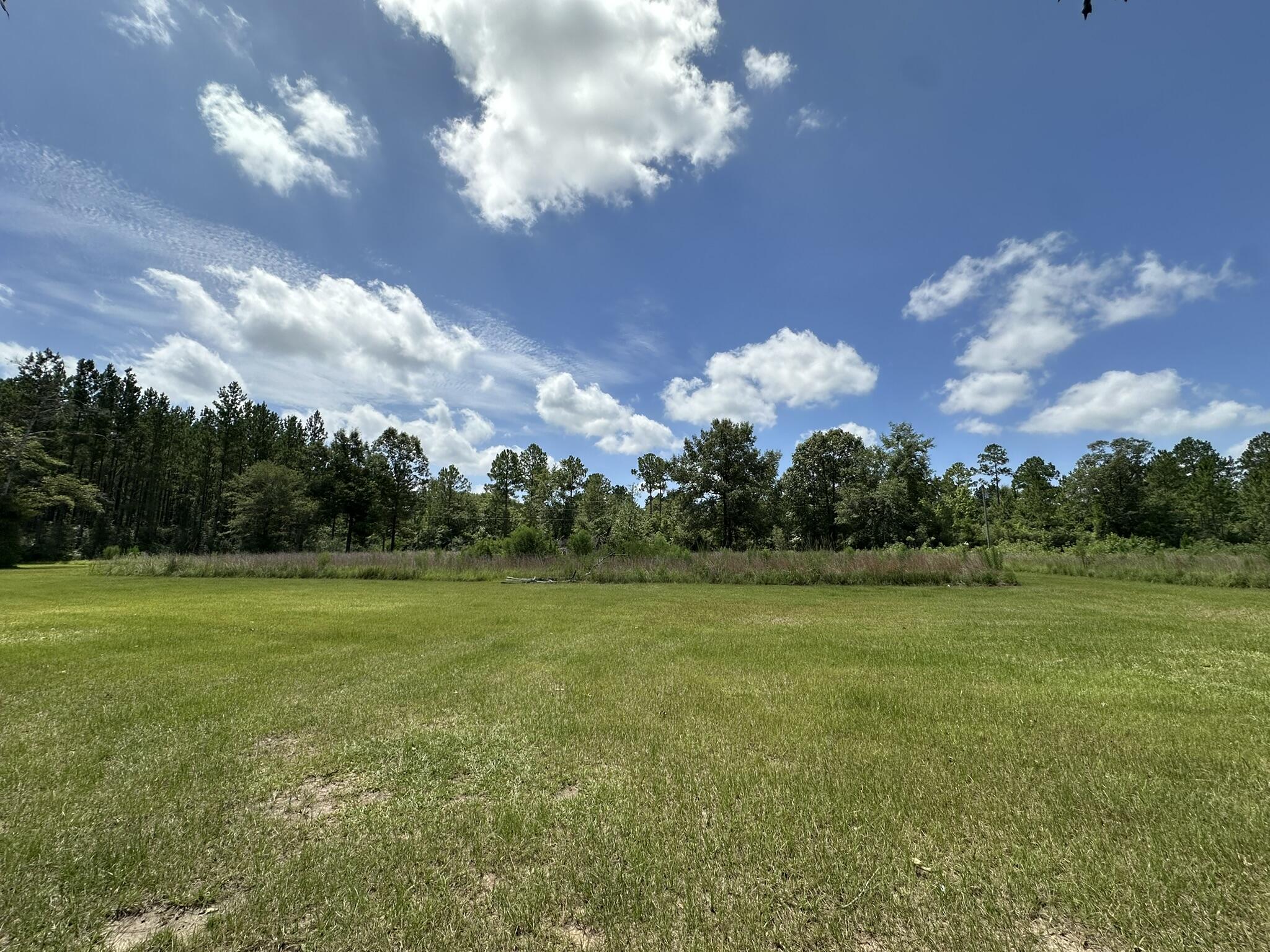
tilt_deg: +8.6
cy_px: 476
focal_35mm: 14
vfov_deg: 85.7
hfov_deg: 102.1
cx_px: 635
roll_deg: -1.5
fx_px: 514
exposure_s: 1/2882
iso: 50
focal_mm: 2.22
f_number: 2.2
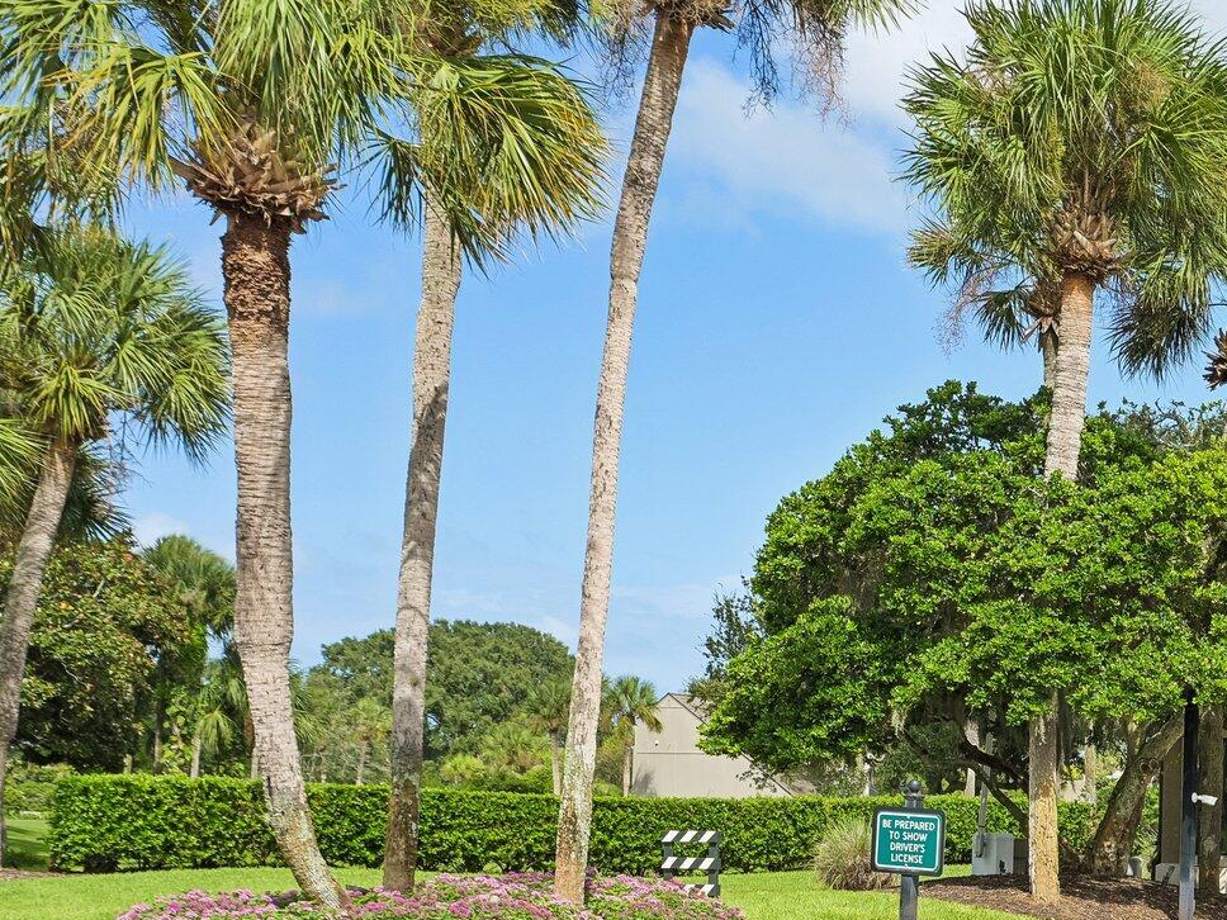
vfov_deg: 23.5
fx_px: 2162
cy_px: 785
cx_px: 1257
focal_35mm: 61
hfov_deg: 29.4
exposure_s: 1/250
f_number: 8
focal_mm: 30
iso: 100
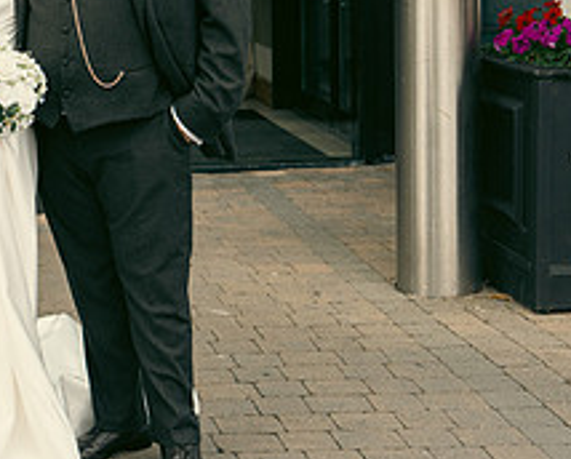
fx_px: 1676
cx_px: -184
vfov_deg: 15.4
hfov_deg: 18.0
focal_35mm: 99
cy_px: 25
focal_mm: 39
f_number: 5
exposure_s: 1/250
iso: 200
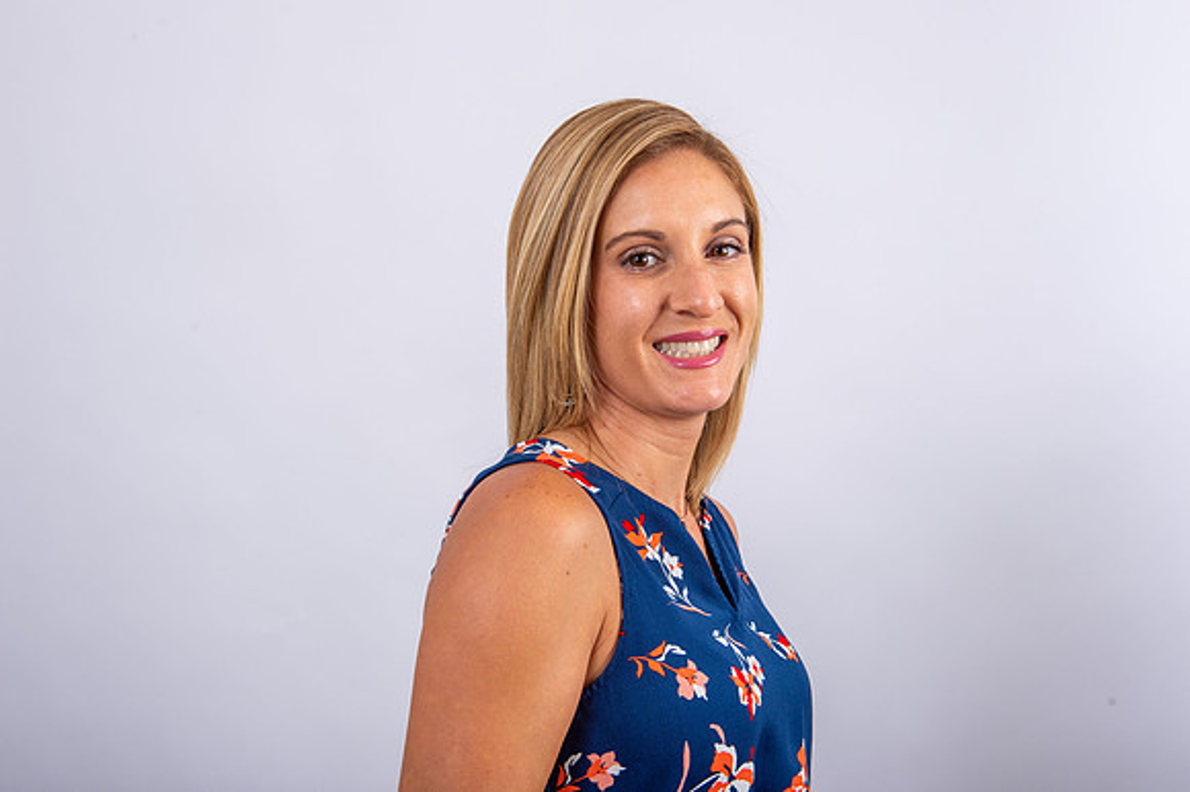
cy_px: 396
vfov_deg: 31.9
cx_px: 595
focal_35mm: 42
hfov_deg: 46.4
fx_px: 1387
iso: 125
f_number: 9
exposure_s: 1/250
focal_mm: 42
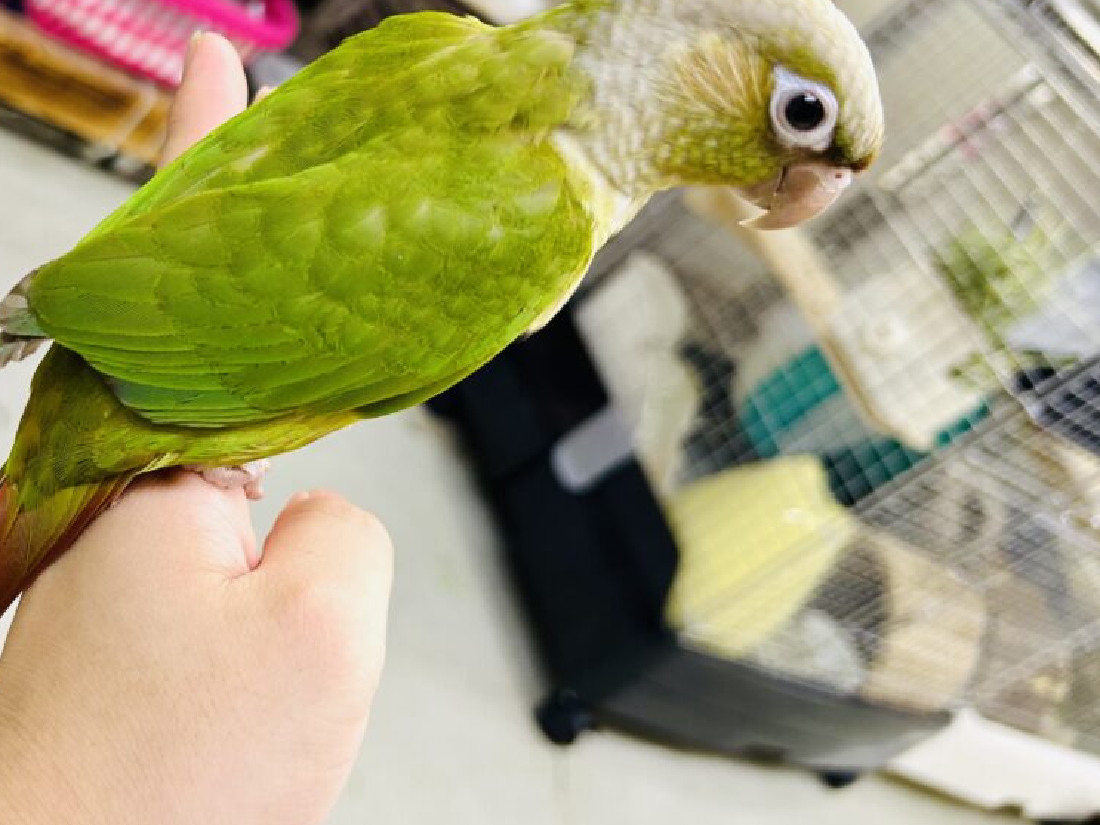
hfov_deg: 43.4
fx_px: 1334
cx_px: 280
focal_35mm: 42
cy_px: 270
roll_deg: -44.6
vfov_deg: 34.0
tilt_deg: -27.3
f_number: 1.5
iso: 160
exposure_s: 1/50
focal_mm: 5.7
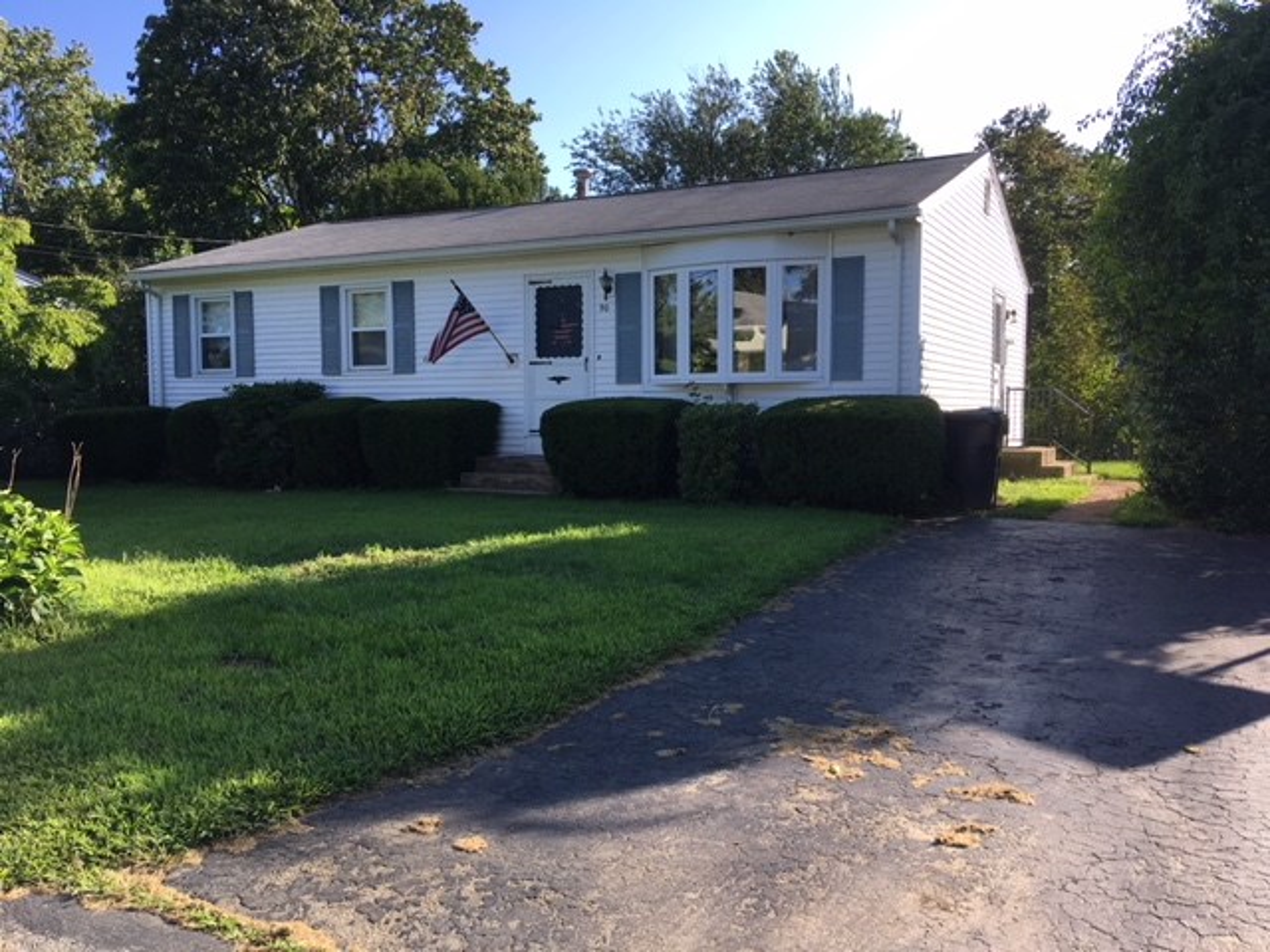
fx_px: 1064
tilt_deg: -4.4
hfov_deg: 61.7
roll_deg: +0.3
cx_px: 635
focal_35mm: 29
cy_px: 476
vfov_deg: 48.2
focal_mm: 4.15
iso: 25
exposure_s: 1/565
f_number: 2.2
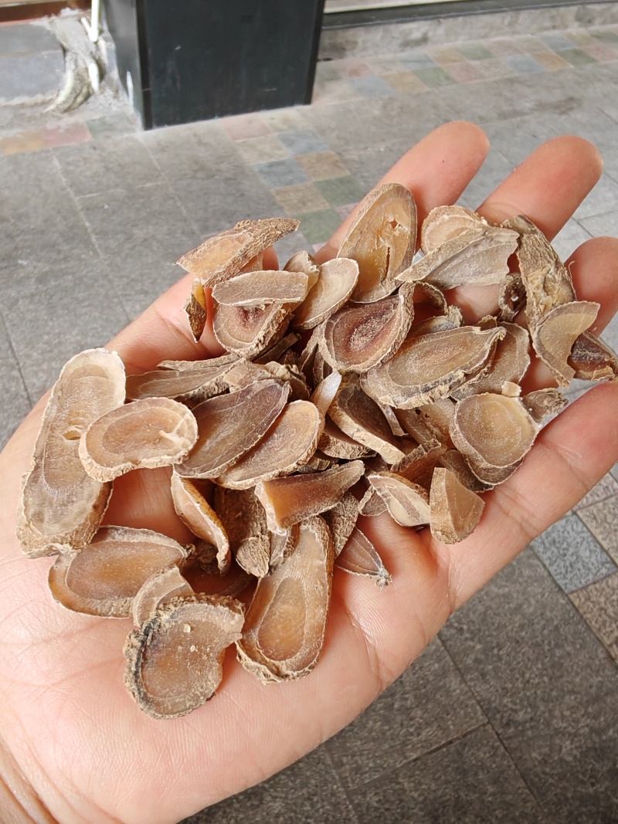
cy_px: 412
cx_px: 309
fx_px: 619
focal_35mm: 26
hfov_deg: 53.1
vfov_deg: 67.3
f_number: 2.2
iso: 200
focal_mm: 1.96
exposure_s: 1/50
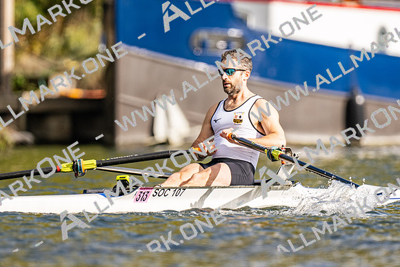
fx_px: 10007
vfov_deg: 1.5
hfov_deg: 2.3
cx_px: 200
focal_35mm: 900
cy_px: 134
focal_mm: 600
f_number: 4
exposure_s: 1/2500
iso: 160
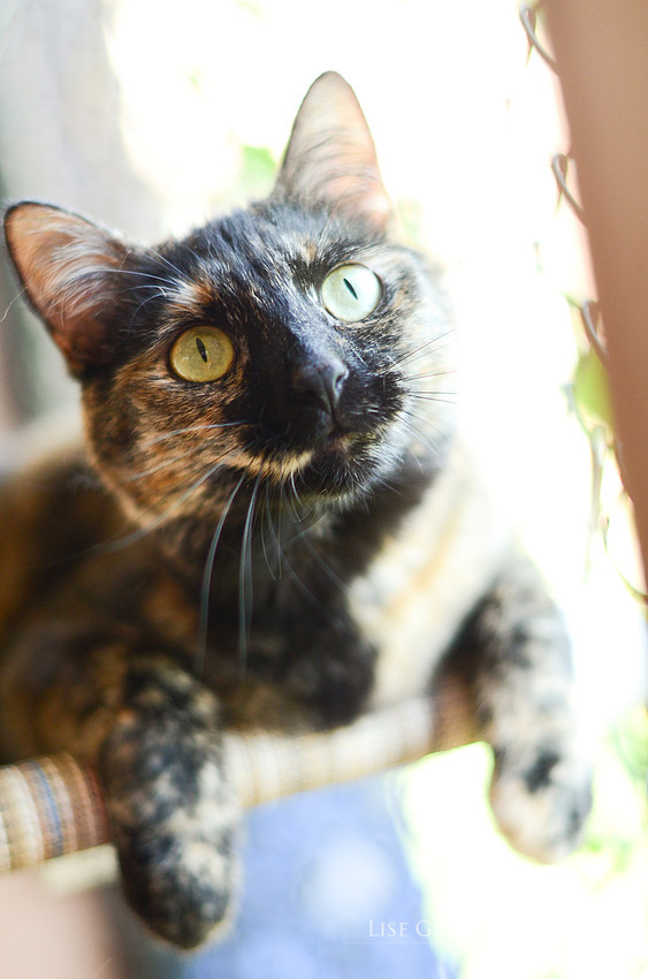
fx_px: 2034
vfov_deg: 27.0
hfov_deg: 18.1
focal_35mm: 75
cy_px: 490
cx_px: 324
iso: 500
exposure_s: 1/500
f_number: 1.8
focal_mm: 50
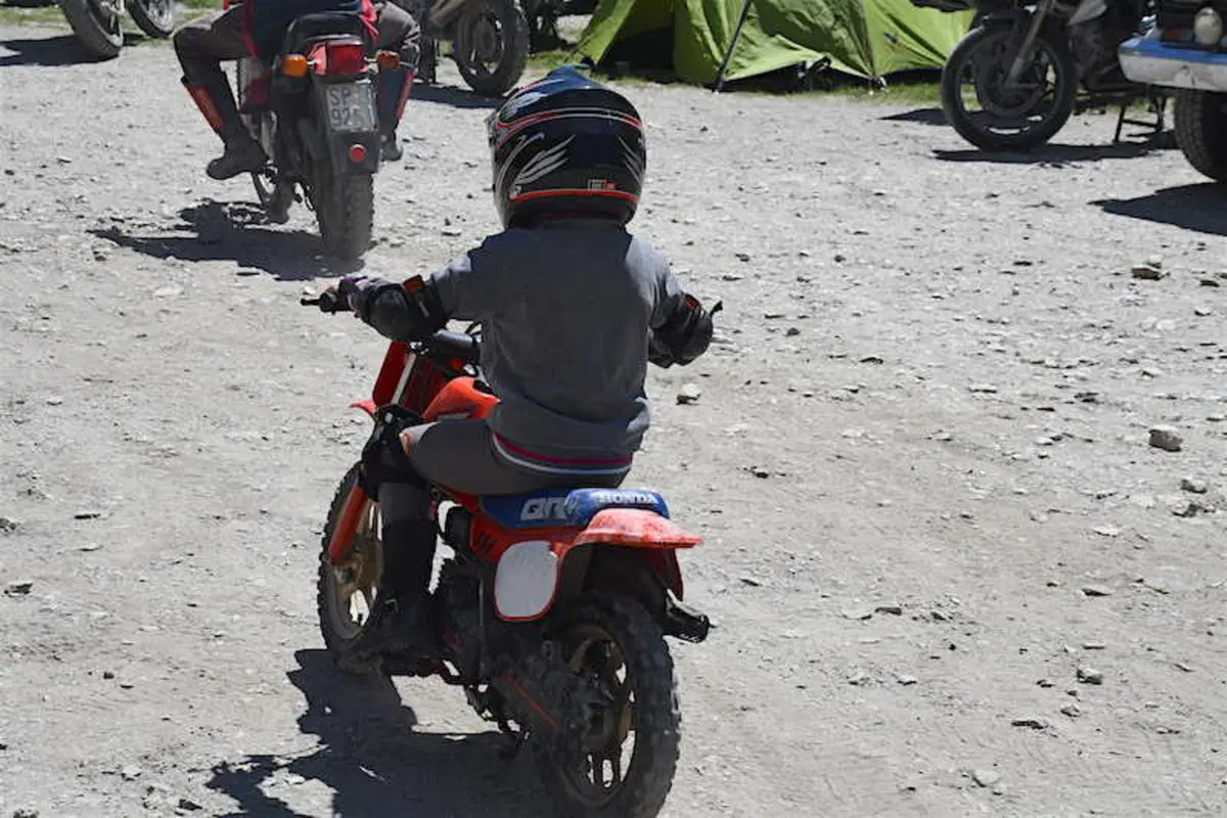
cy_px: 409
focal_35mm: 78
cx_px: 614
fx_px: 2658
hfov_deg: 26.0
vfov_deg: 17.5
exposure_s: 1/800
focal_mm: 52
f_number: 14
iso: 800
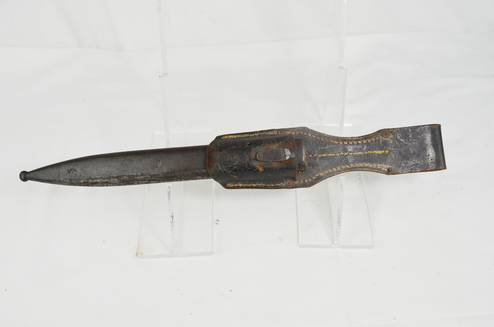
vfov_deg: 34.1
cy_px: 164
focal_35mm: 39
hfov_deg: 49.6
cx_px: 247
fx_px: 534
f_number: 6.3
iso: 200
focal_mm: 26
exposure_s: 1/160
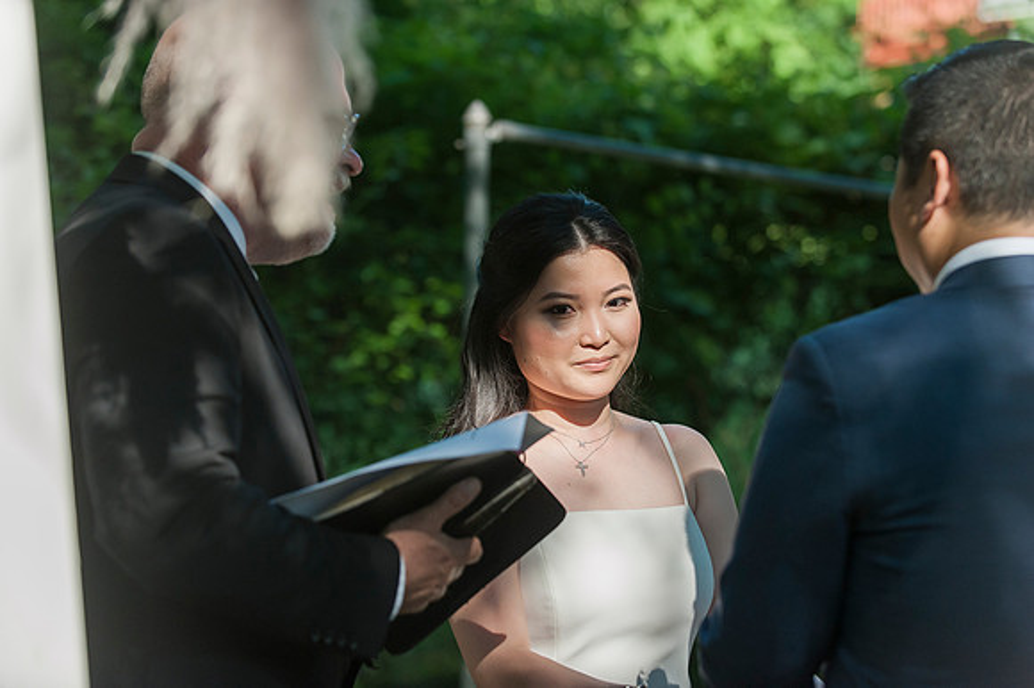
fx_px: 2583
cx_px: 517
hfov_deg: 22.6
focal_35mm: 90
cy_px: 344
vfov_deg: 15.2
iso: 800
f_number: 3.5
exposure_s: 1/3200
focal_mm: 90
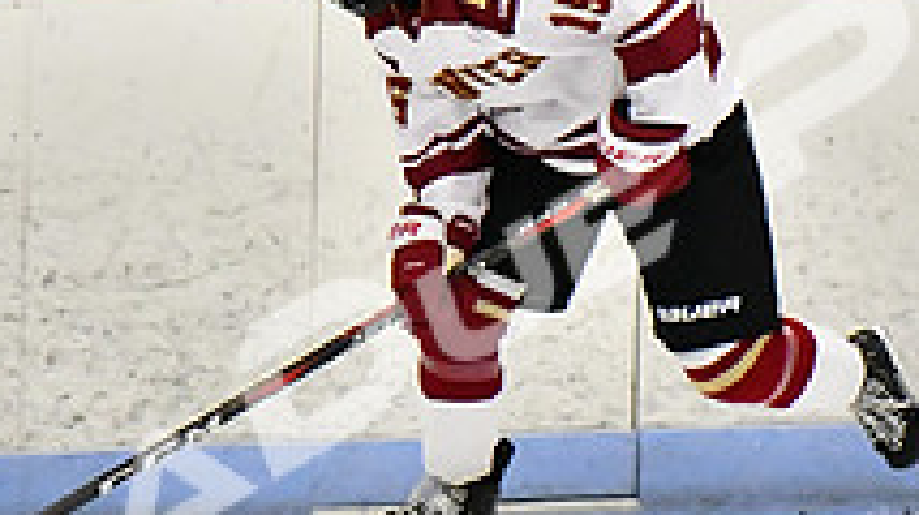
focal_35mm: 809
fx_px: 19699
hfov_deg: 2.7
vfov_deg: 1.5
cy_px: 255
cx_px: 498
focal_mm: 190
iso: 8000
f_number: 2.8
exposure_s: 1/1250
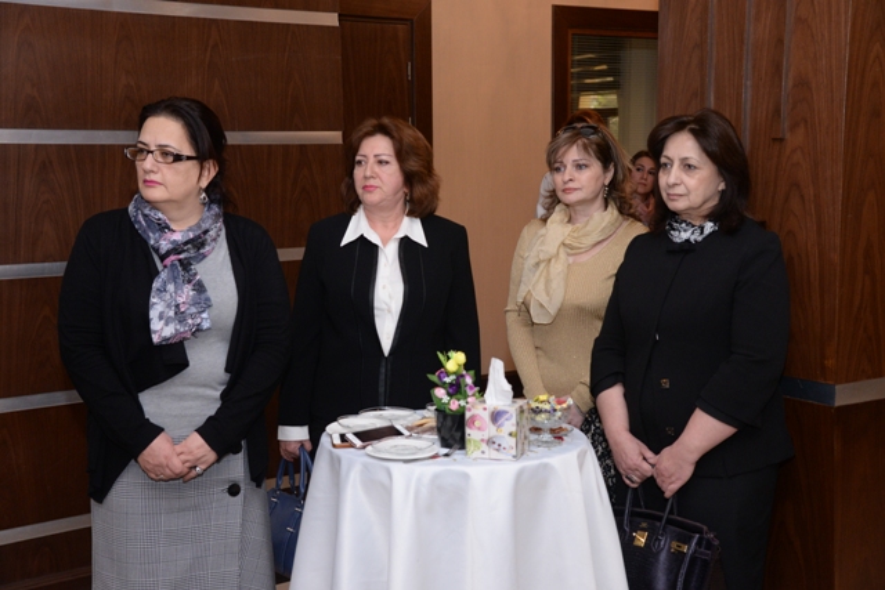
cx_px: 442
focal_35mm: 50
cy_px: 295
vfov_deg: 27.0
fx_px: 1229
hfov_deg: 39.6
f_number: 5.6
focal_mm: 50
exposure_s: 1/125
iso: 2200
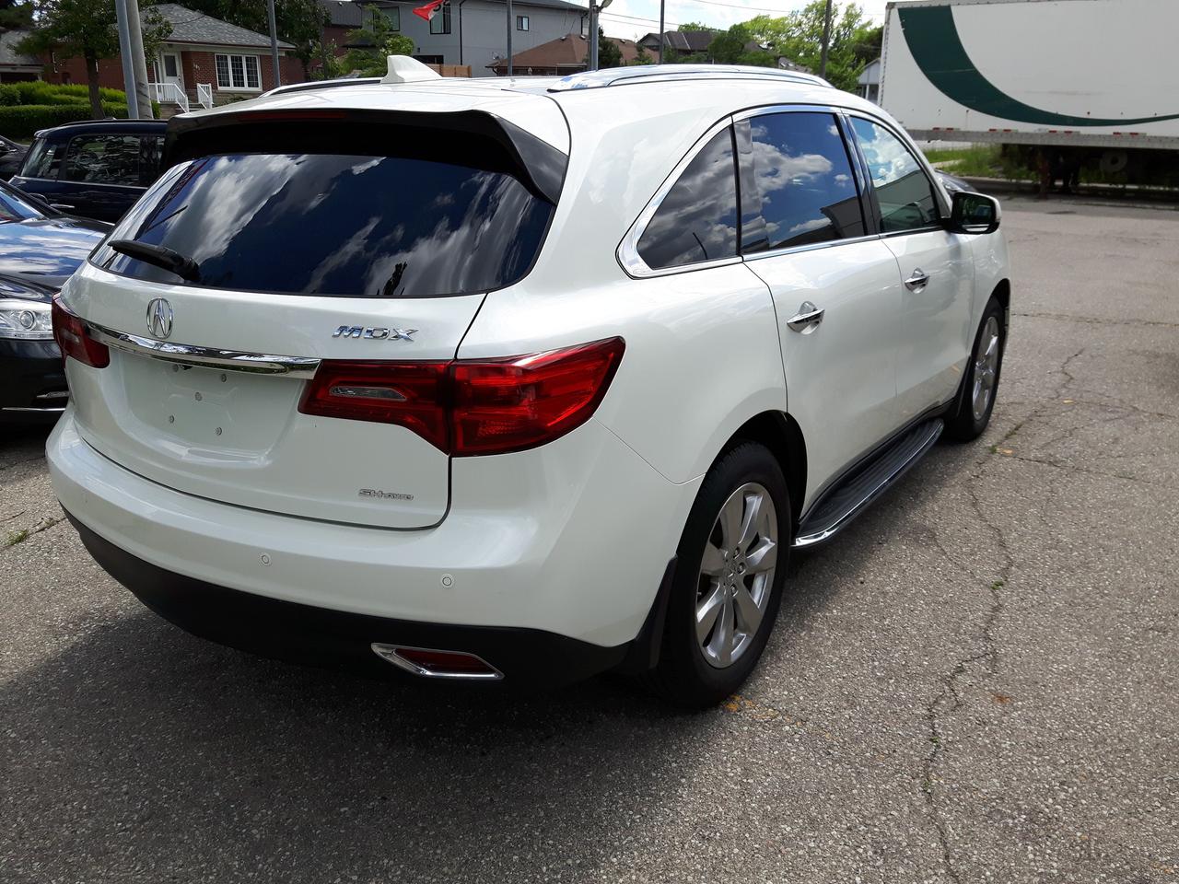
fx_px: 1056
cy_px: 442
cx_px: 590
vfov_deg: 45.4
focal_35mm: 31
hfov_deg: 58.4
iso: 40
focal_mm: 3.7
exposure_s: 1/882
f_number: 1.9
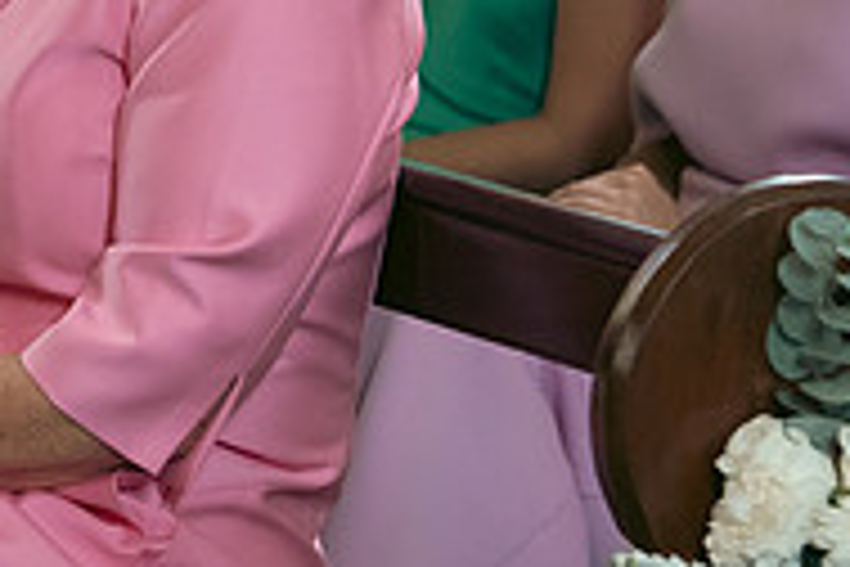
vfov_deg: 4.3
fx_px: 7602
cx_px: -72
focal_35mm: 322
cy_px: -137
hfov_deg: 6.4
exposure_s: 1/200
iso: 2000
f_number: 3.5
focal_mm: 70
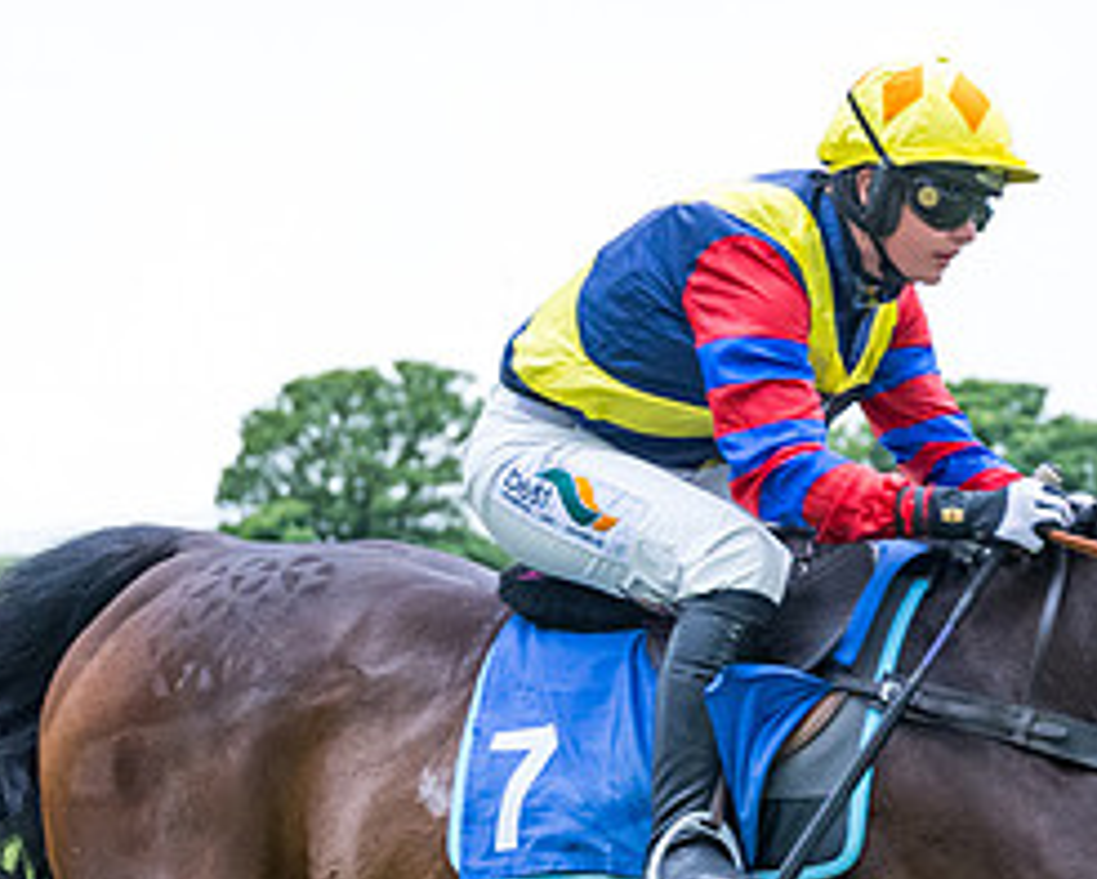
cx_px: 955
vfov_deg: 6.2
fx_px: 7990
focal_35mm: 246
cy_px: 1225
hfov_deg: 7.8
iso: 2000
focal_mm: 70
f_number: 4
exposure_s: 1/1600
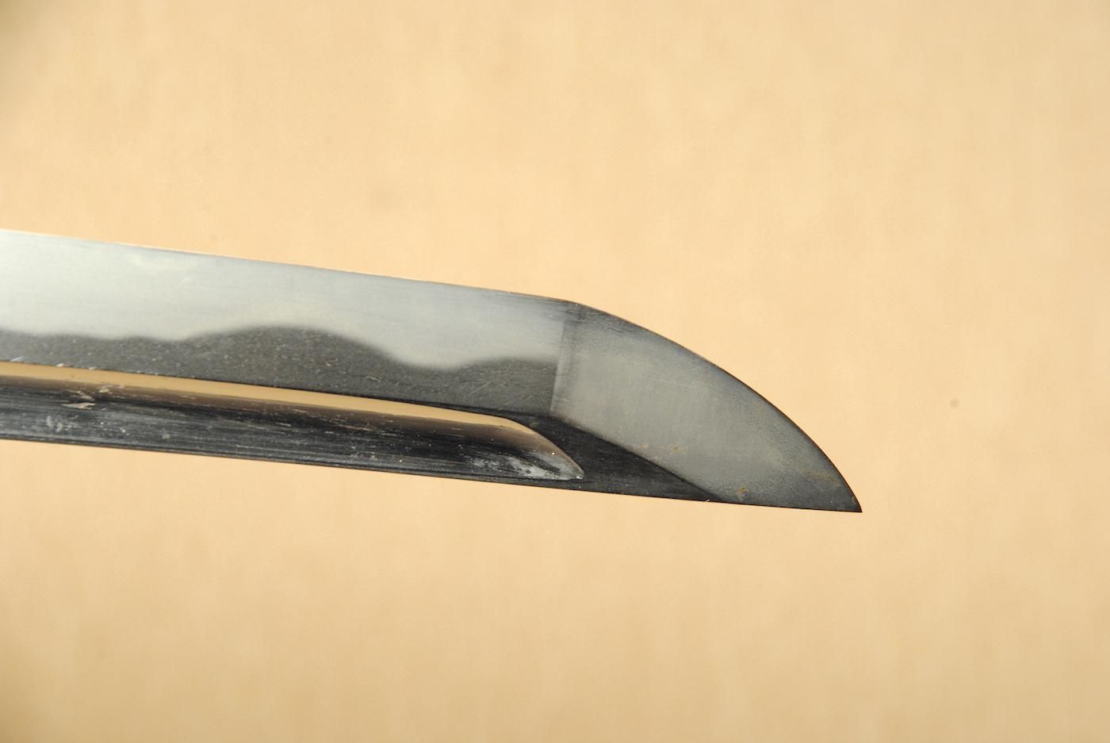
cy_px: 372
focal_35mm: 202
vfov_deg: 6.8
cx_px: 555
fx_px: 6251
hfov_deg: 10.1
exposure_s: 1/2
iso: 400
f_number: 11
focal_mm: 135
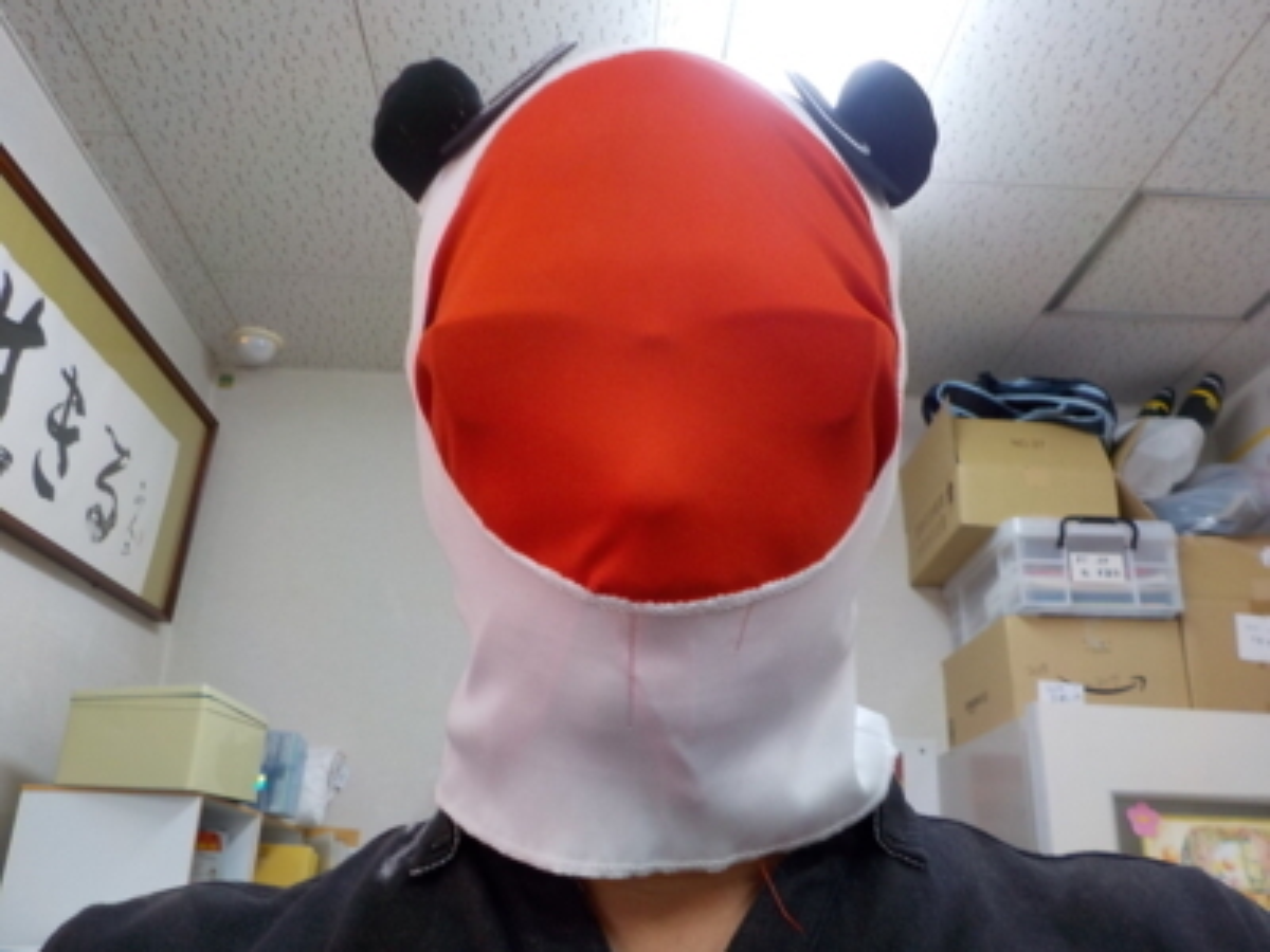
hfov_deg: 60.0
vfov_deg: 46.8
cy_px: 476
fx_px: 1101
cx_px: 635
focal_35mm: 30
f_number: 3.3
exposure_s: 1/30
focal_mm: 4.1
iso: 160
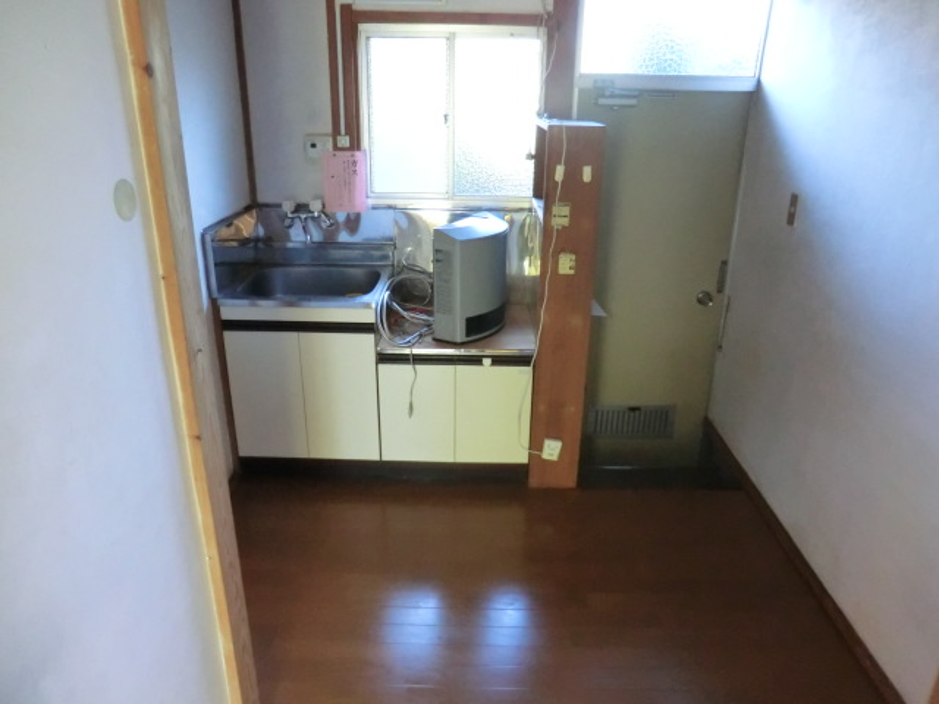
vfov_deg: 56.8
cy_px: 352
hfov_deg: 71.6
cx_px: 470
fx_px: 651
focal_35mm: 24
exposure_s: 1/60
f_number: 3.2
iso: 640
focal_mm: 4.3
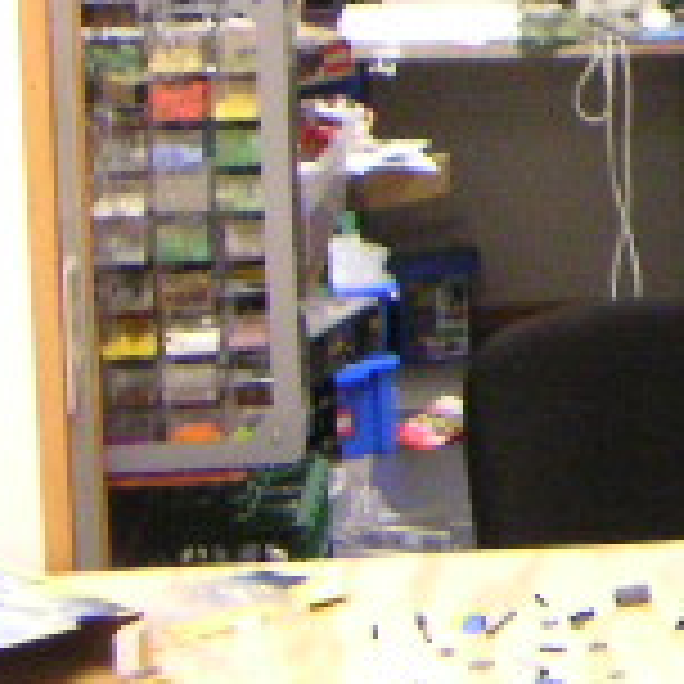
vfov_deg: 12.5
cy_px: -54
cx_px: 1372
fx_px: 3085
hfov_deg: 11.4
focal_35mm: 138
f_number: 2.8
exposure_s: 1/45
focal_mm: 4.8
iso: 400
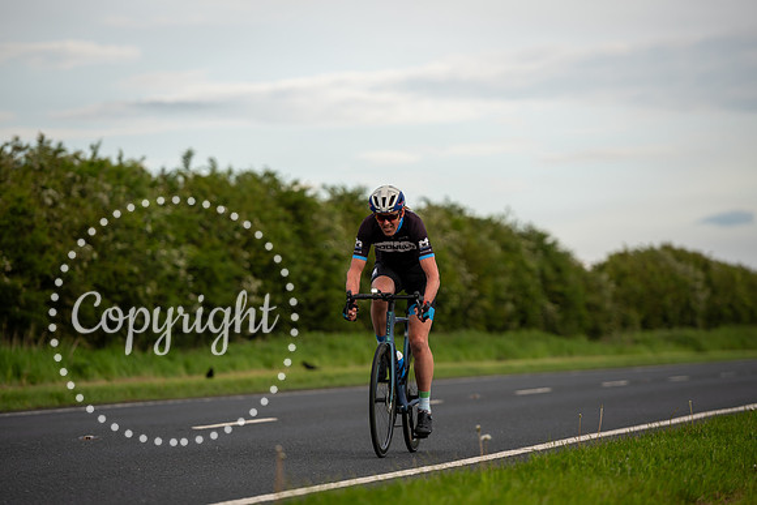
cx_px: 378
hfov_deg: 11.4
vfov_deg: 7.6
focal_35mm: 180
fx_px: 3786
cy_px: 252
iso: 110
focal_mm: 180
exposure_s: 1/500
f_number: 3.5
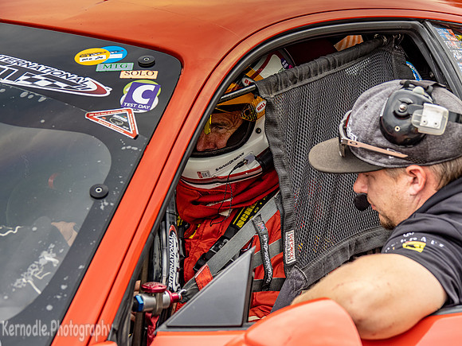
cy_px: 173
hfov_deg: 18.2
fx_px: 1441
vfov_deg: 13.7
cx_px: 231
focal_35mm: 108
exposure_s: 1/200
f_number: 4
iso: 320
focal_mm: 54
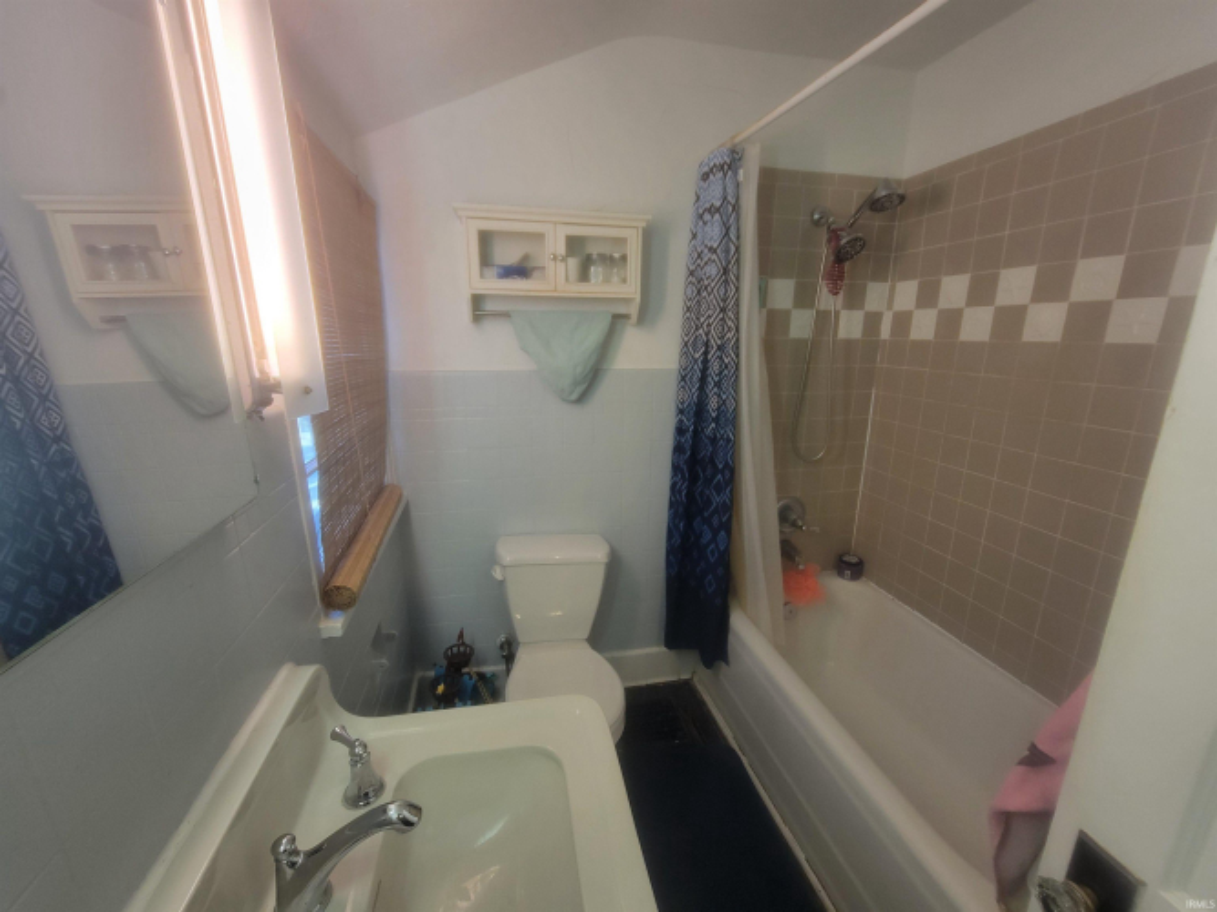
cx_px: 608
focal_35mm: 13
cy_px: 456
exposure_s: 1/60
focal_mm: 2.2
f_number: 2.2
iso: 200
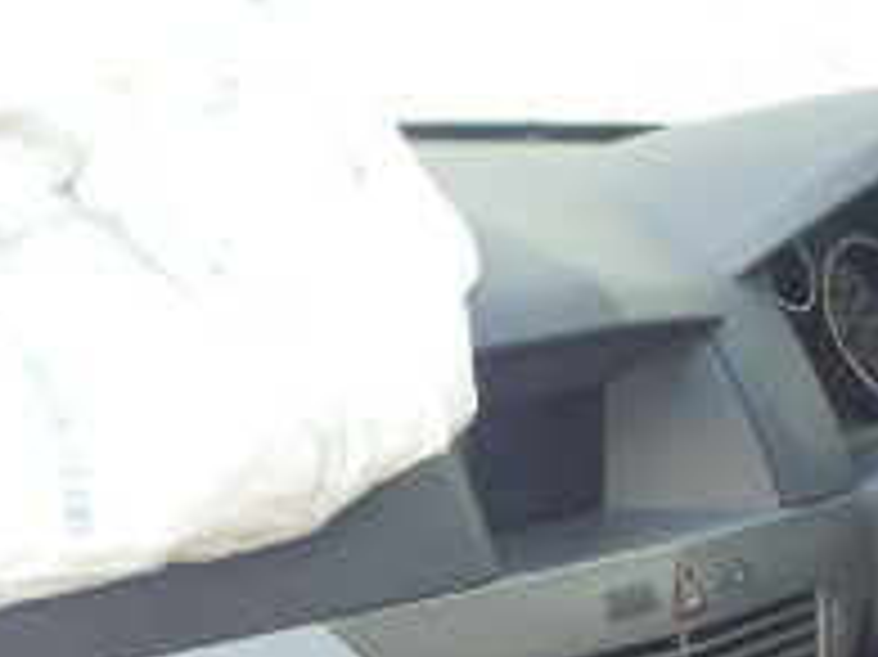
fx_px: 2332
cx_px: 239
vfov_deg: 14.6
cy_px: 1066
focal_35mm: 92
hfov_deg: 21.2
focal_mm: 5
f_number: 3.9
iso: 160
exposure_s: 1/60
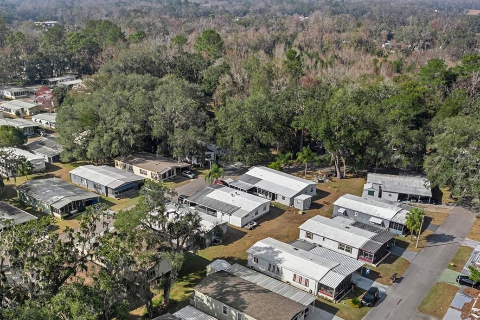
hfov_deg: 55.7
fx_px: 453
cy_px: 237
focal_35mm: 34
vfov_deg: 37.9
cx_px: 213
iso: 130
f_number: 2.8
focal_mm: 8.38
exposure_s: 1/1600
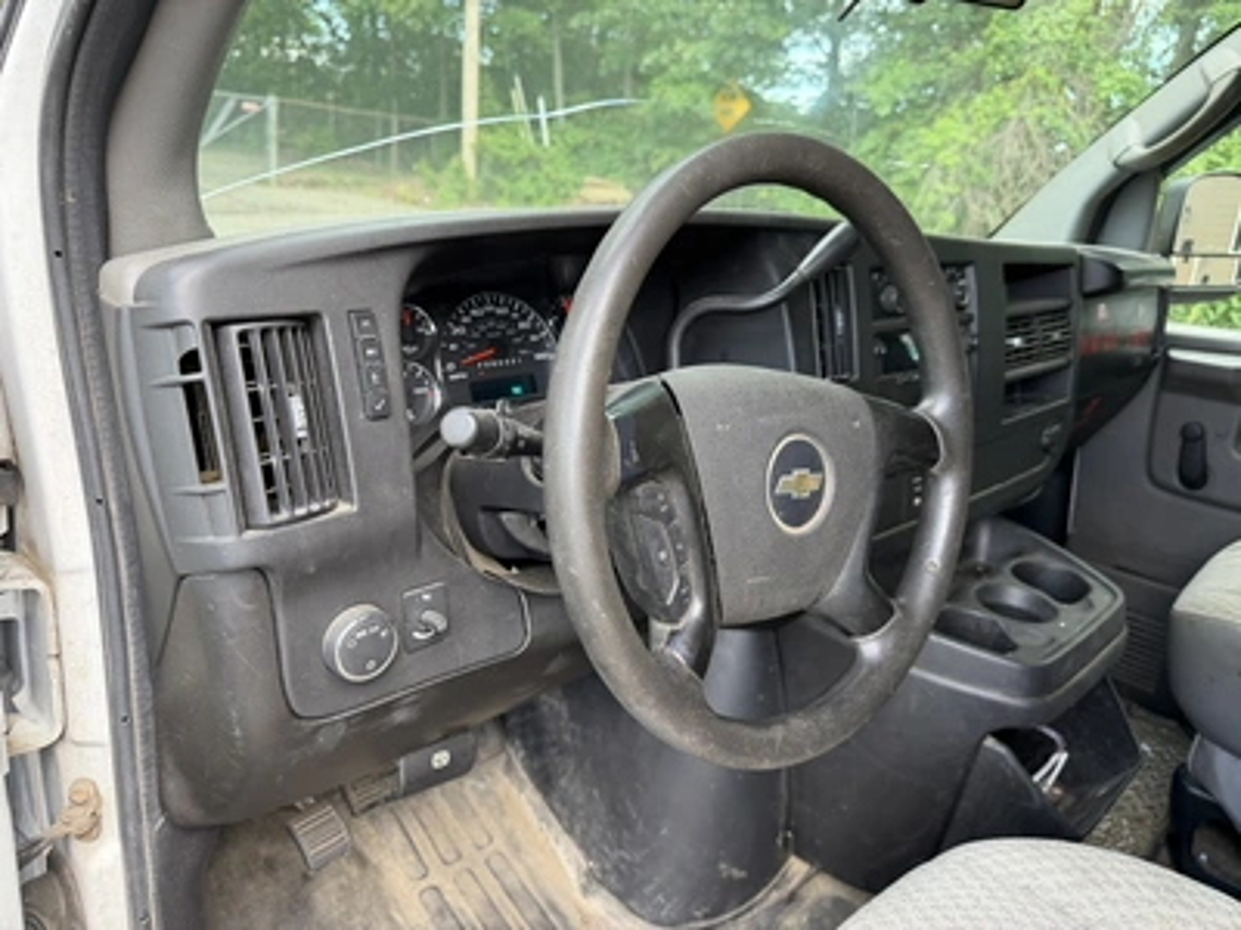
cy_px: 465
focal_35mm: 24
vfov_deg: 56.8
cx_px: 620
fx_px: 860
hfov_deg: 71.6
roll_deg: -5.1
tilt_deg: -13.6
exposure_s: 1/204
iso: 125
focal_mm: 6.76
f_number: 1.78
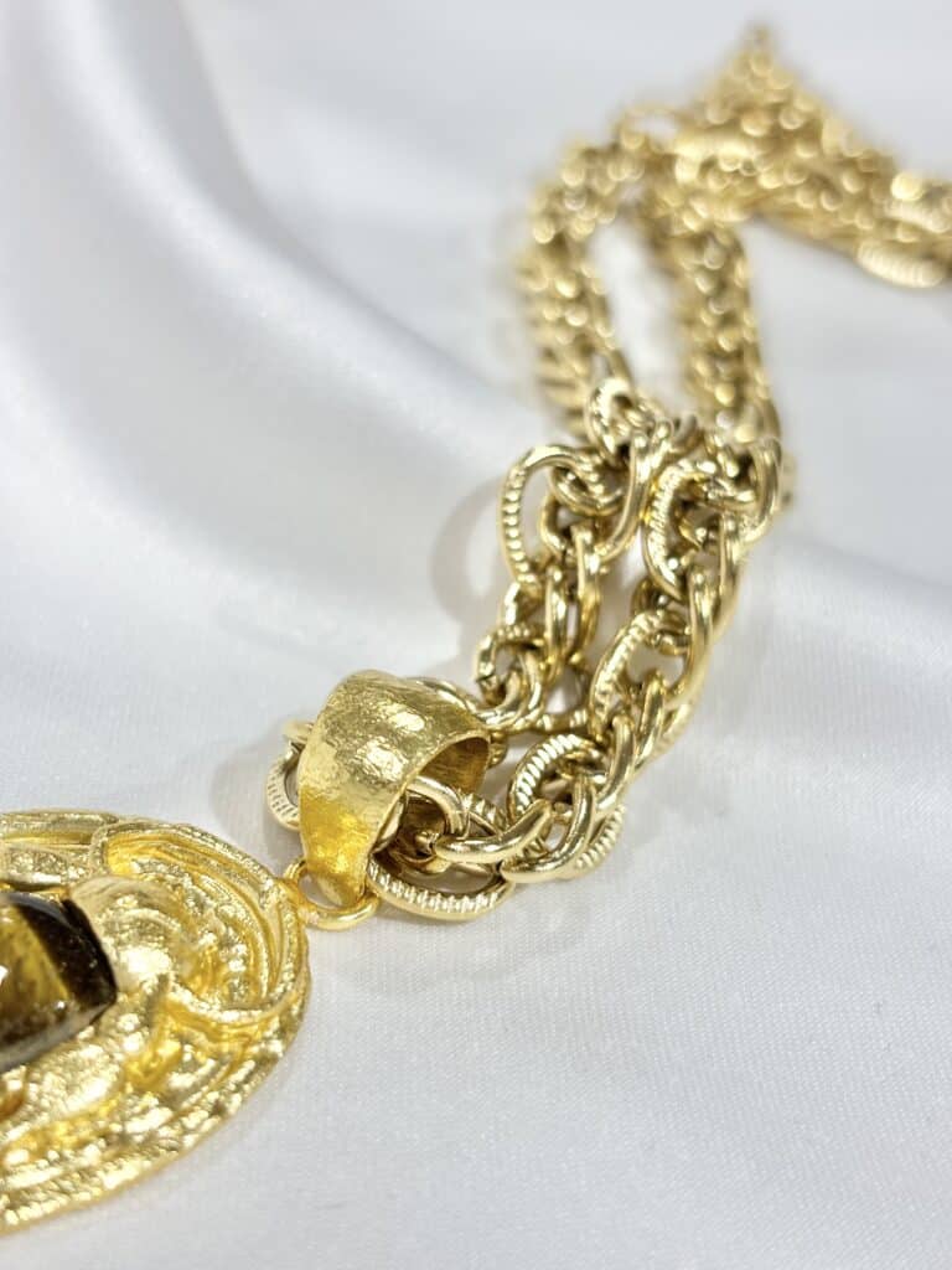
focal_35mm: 52
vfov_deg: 36.8
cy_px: 635
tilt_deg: -33.1
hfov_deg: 28.0
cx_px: 476
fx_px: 1907
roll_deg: +3.4
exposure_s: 1/198
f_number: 1.6
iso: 32
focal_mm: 5.96
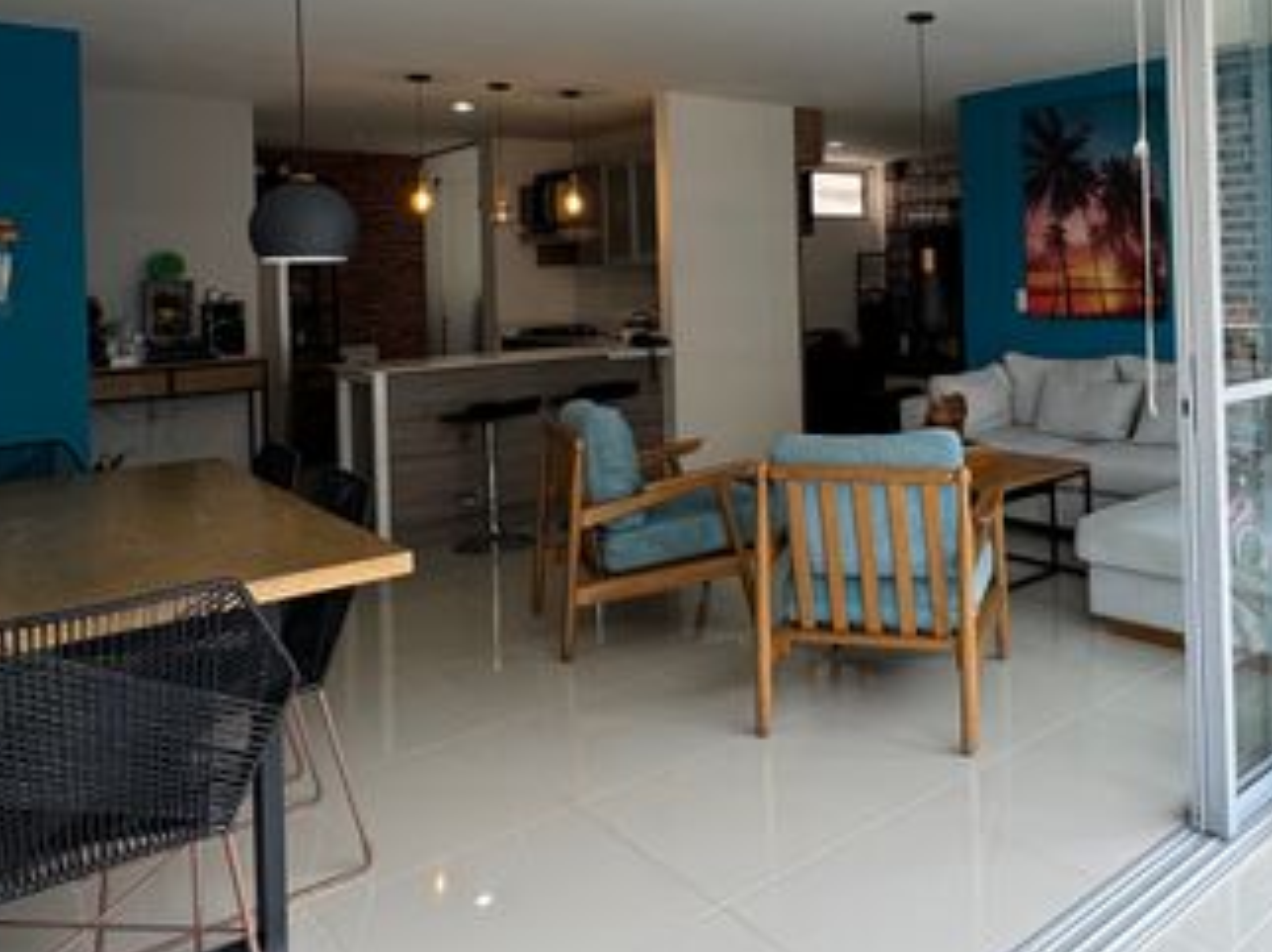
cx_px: 875
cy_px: 273
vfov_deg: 46.9
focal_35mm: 29
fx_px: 1065
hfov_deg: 59.9
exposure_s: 1/99
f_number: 2.2
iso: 64
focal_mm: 2.22
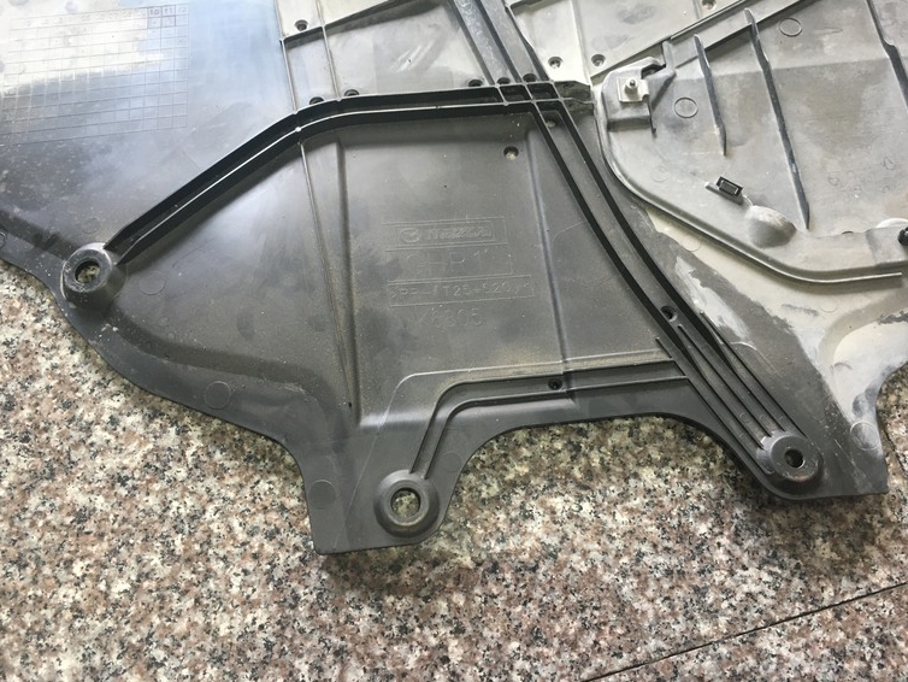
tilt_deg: -71.2
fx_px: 787
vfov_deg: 46.8
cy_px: 351
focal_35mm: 30
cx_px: 455
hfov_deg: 59.9
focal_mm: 4.15
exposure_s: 1/30
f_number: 2.2
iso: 100
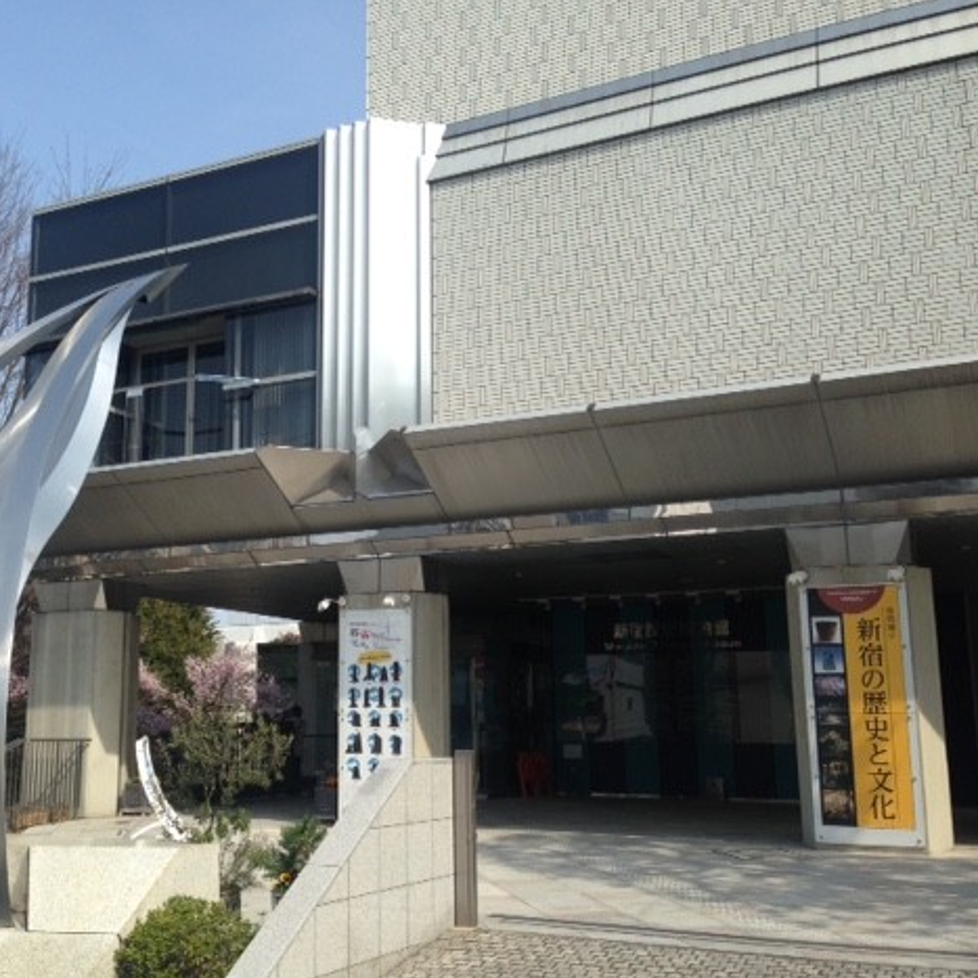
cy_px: 498
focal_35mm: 40
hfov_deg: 41.6
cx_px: 371
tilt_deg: +9.9
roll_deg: +0.4
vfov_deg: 41.9
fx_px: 1279
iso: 50
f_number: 2.4
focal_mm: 4.12
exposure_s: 1/1130
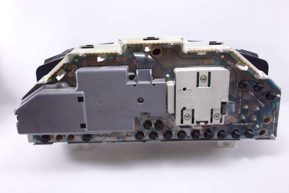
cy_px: 96
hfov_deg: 60.3
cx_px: 144
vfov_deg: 42.3
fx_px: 249
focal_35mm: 31
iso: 125
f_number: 2.2
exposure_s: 1/50
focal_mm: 11.46
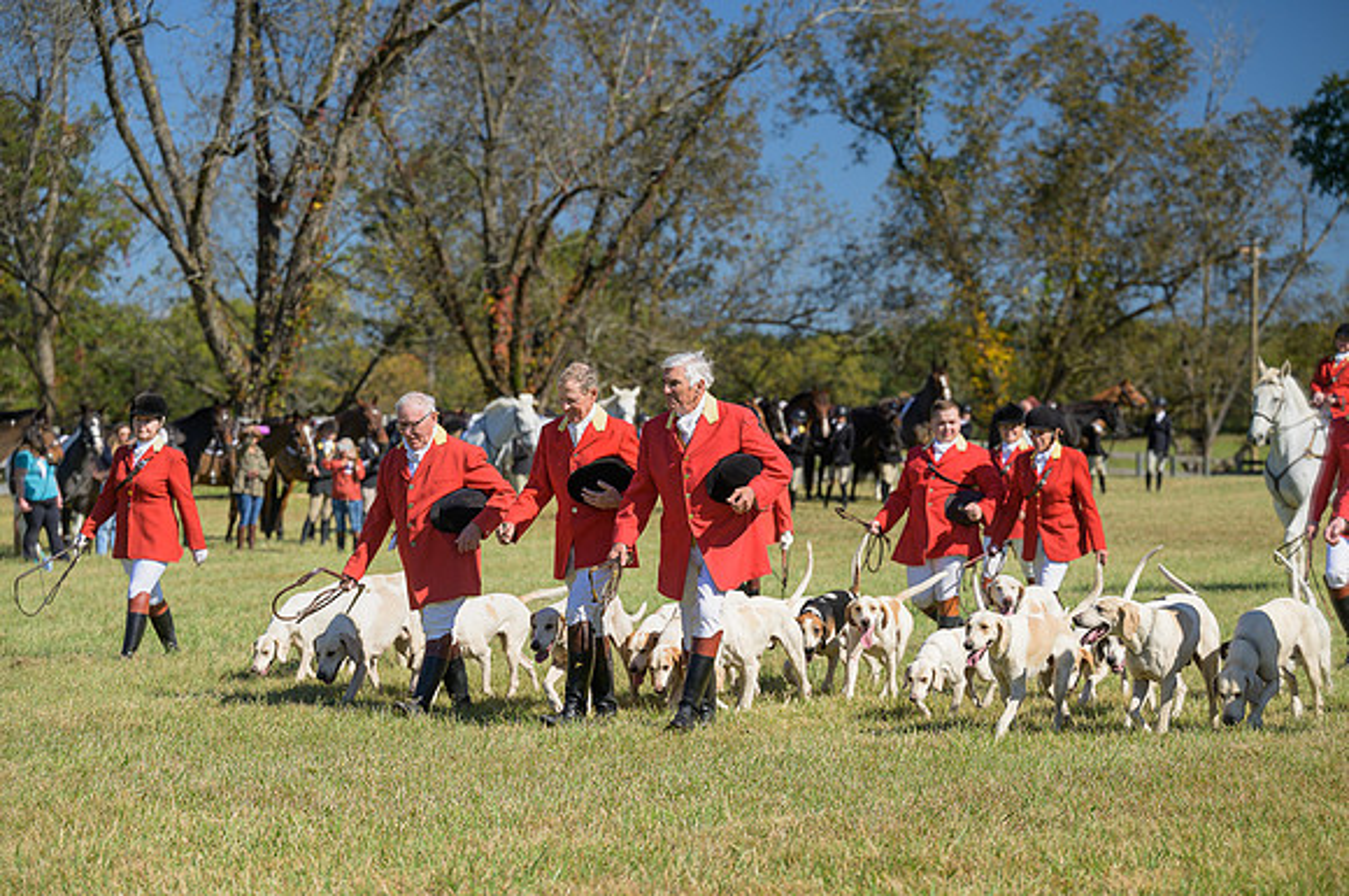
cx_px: 674
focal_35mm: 99
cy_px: 449
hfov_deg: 20.6
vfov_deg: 13.8
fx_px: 3708
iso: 200
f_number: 4
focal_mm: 99
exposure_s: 1/1250
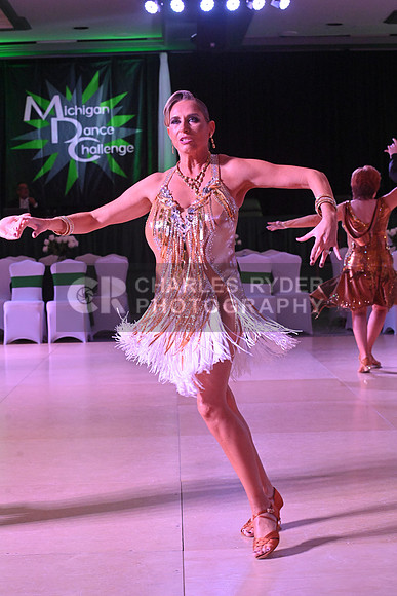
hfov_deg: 19.5
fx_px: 1157
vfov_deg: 28.8
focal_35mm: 70
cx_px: 198
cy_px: 298
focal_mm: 70
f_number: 8
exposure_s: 1/400
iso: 5000
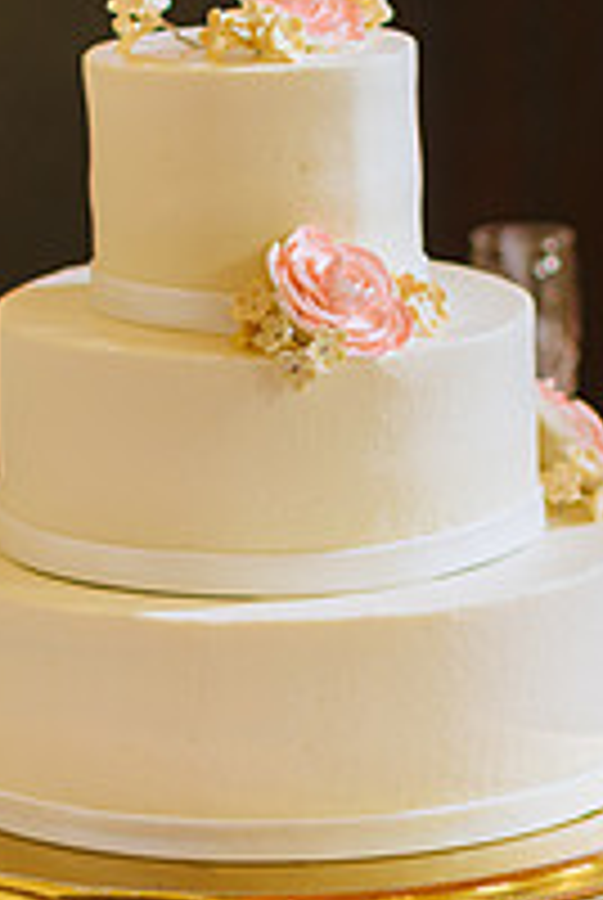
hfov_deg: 7.2
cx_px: 279
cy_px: 598
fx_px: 4782
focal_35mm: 191
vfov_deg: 10.7
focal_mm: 85
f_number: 2.2
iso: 125
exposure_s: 1/160
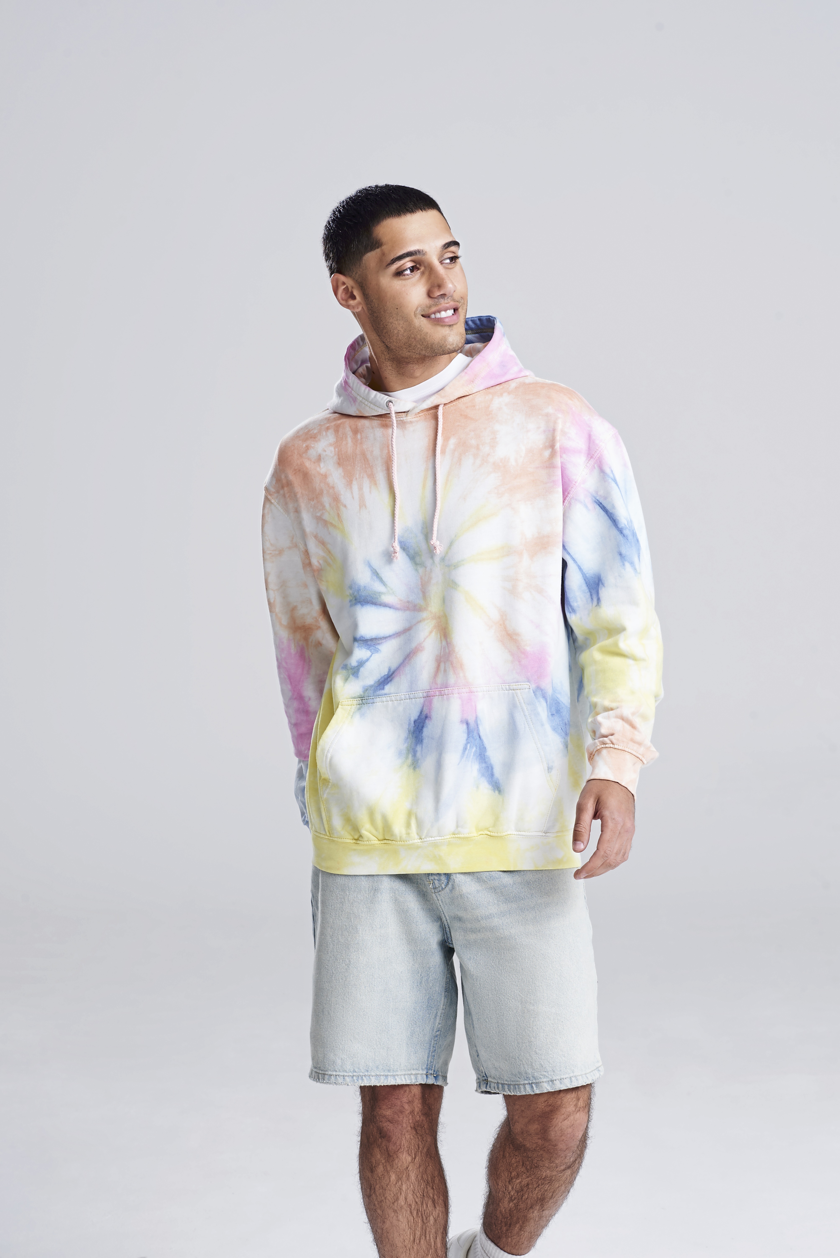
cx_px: 420
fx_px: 3497
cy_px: 629
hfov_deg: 13.7
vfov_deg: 20.4
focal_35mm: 100
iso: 400
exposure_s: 1/160
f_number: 10
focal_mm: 100
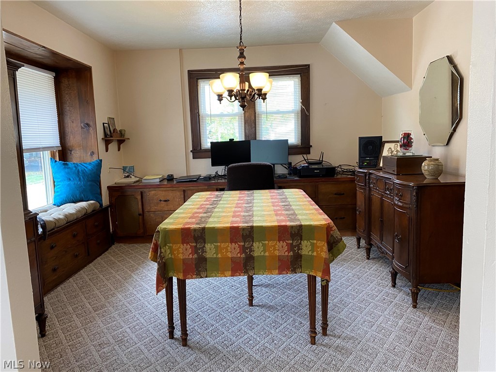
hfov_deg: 67.3
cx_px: 248
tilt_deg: -8.9
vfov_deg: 53.1
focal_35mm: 26
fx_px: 373
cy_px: 186
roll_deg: +1.6
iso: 100
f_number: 1.8
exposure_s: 1/60
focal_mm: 4.25
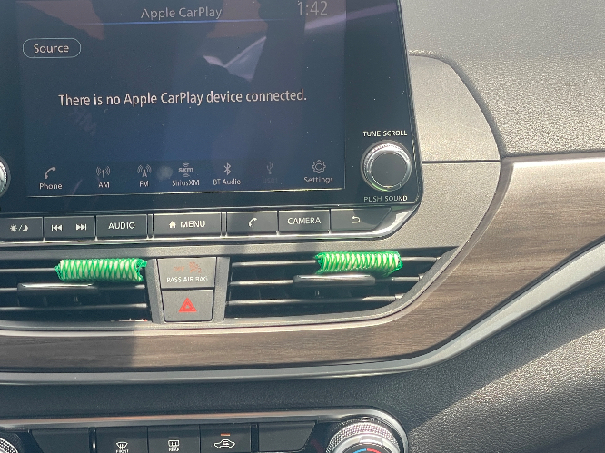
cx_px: 189
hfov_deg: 24.3
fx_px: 1398
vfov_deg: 18.4
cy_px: 291
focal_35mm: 80
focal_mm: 6
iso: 25
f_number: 2
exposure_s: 1/110
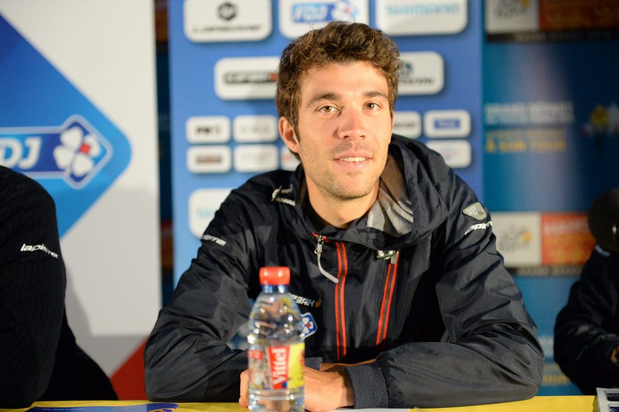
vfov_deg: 19.4
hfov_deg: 28.9
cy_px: 206
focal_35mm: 70
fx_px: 1203
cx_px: 310
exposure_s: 1/800
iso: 5000
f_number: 2.8
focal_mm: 70
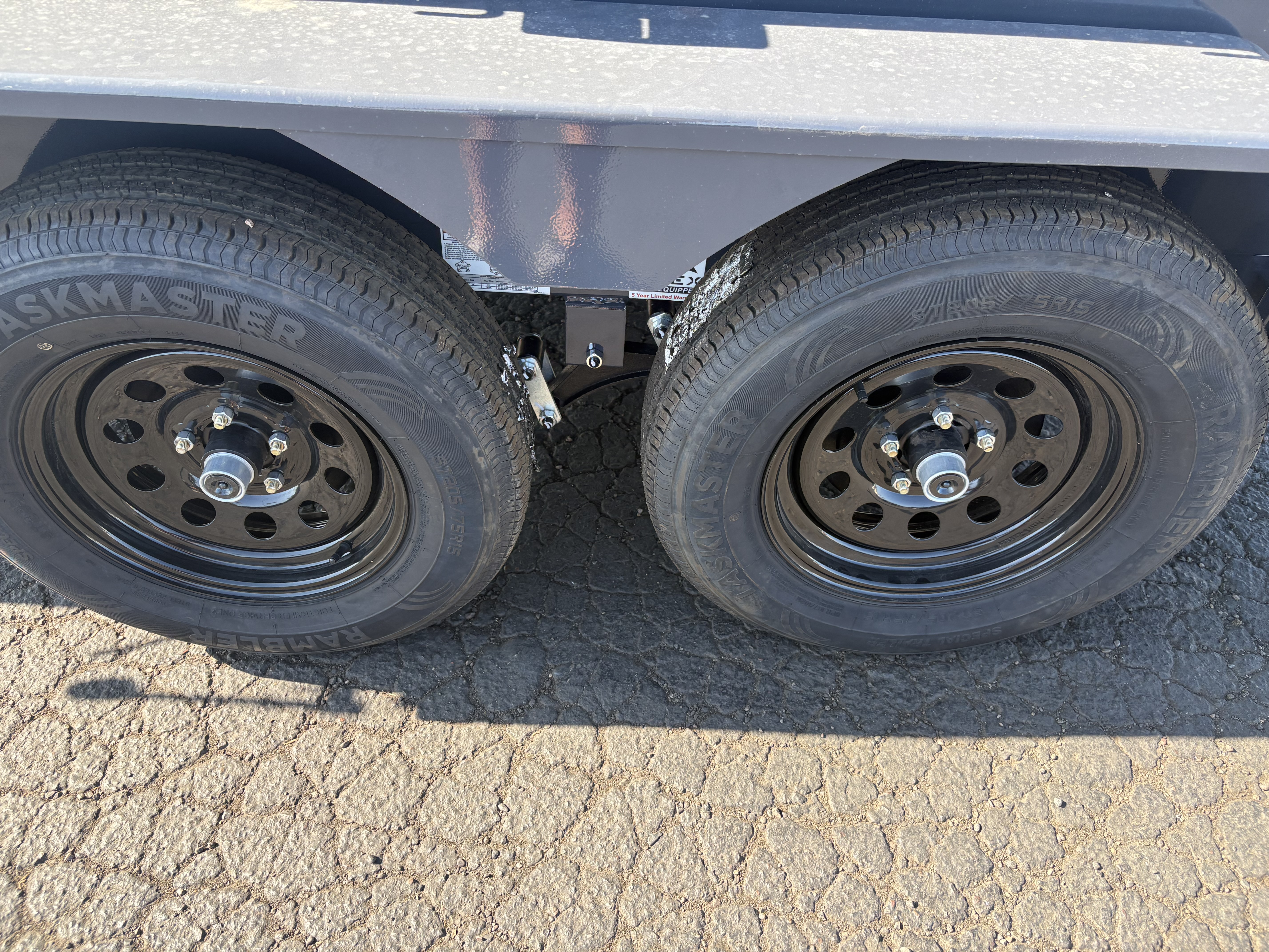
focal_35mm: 26
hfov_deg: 67.3
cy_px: 476
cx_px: 634
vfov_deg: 53.1
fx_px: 953
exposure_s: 1/328
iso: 50
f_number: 1.6
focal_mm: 5.96
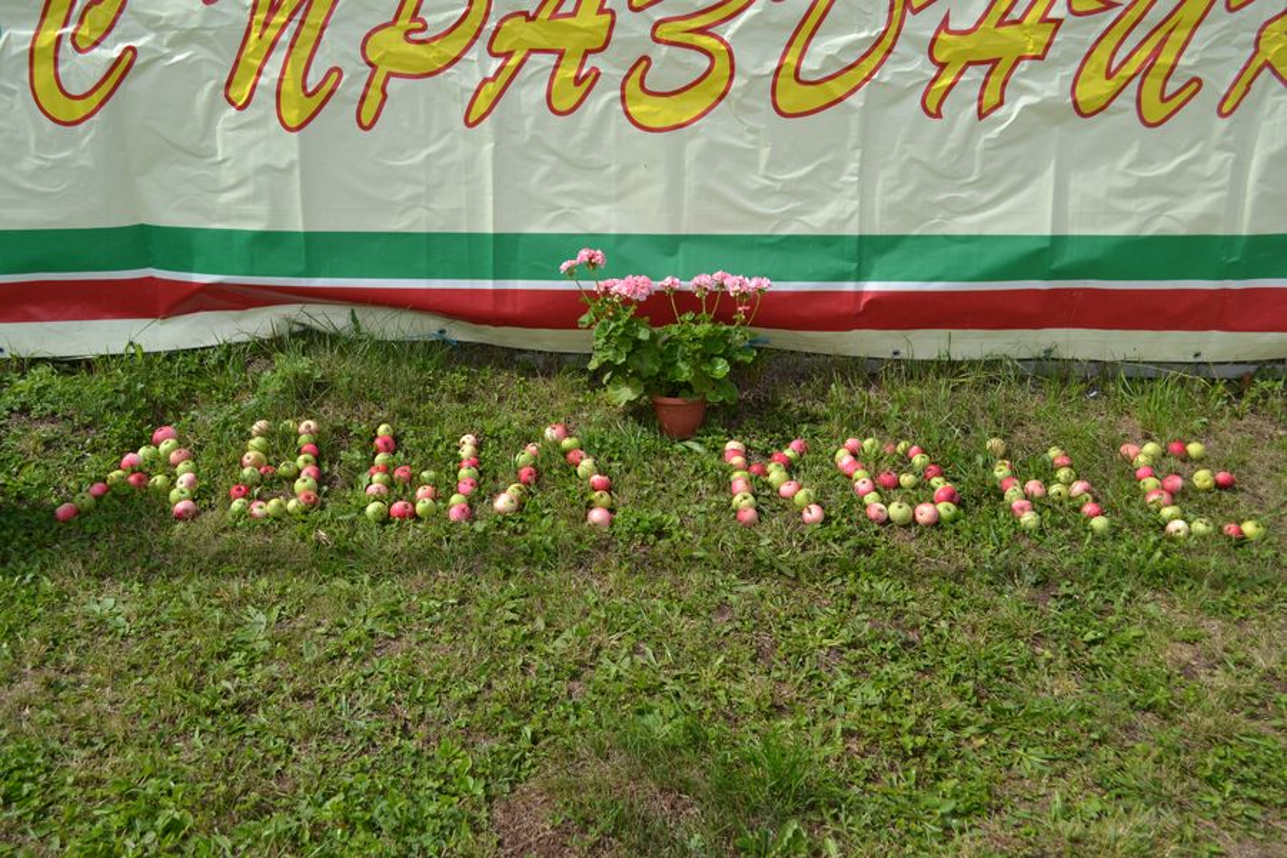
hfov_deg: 57.2
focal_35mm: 33
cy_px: 429
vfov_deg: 40.0
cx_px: 644
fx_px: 1180
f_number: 5.6
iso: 400
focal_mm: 22
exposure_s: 1/1600
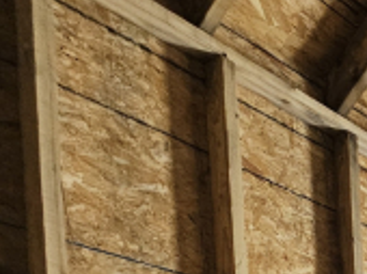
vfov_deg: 19.2
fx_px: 540
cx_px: 668
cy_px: 529
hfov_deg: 21.9
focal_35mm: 51
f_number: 2.2
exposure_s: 1/60
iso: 250
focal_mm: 2.2
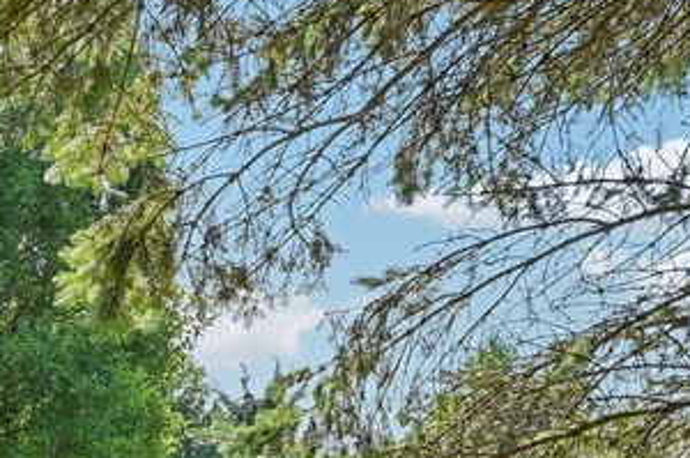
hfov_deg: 29.1
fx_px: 1110
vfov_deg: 20.9
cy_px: 613
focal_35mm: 58
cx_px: -168
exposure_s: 1/500
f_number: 7.1
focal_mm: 16
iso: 400
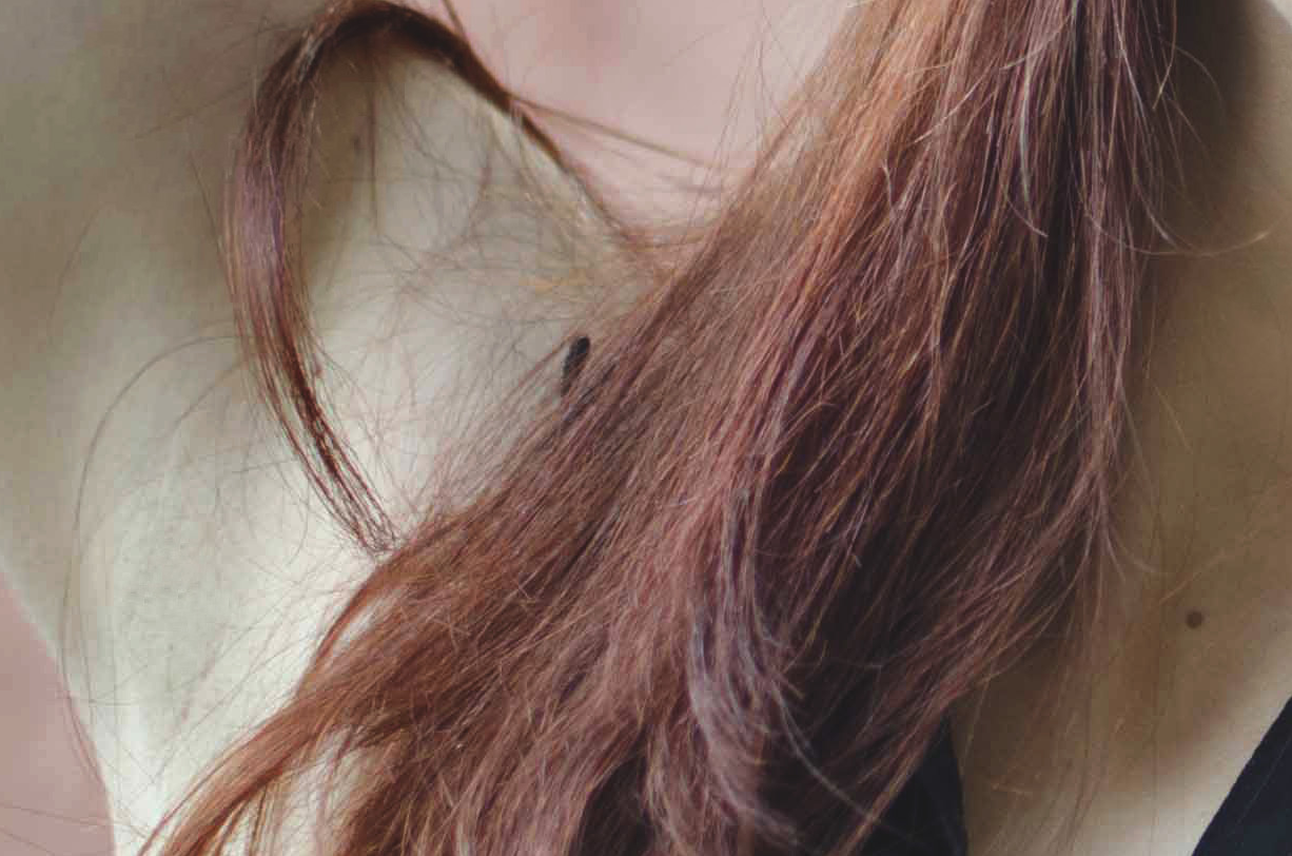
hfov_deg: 9.6
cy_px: 252
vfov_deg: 6.5
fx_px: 7557
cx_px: 1513
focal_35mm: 211
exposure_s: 1/400
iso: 200
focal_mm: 35
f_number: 1.8
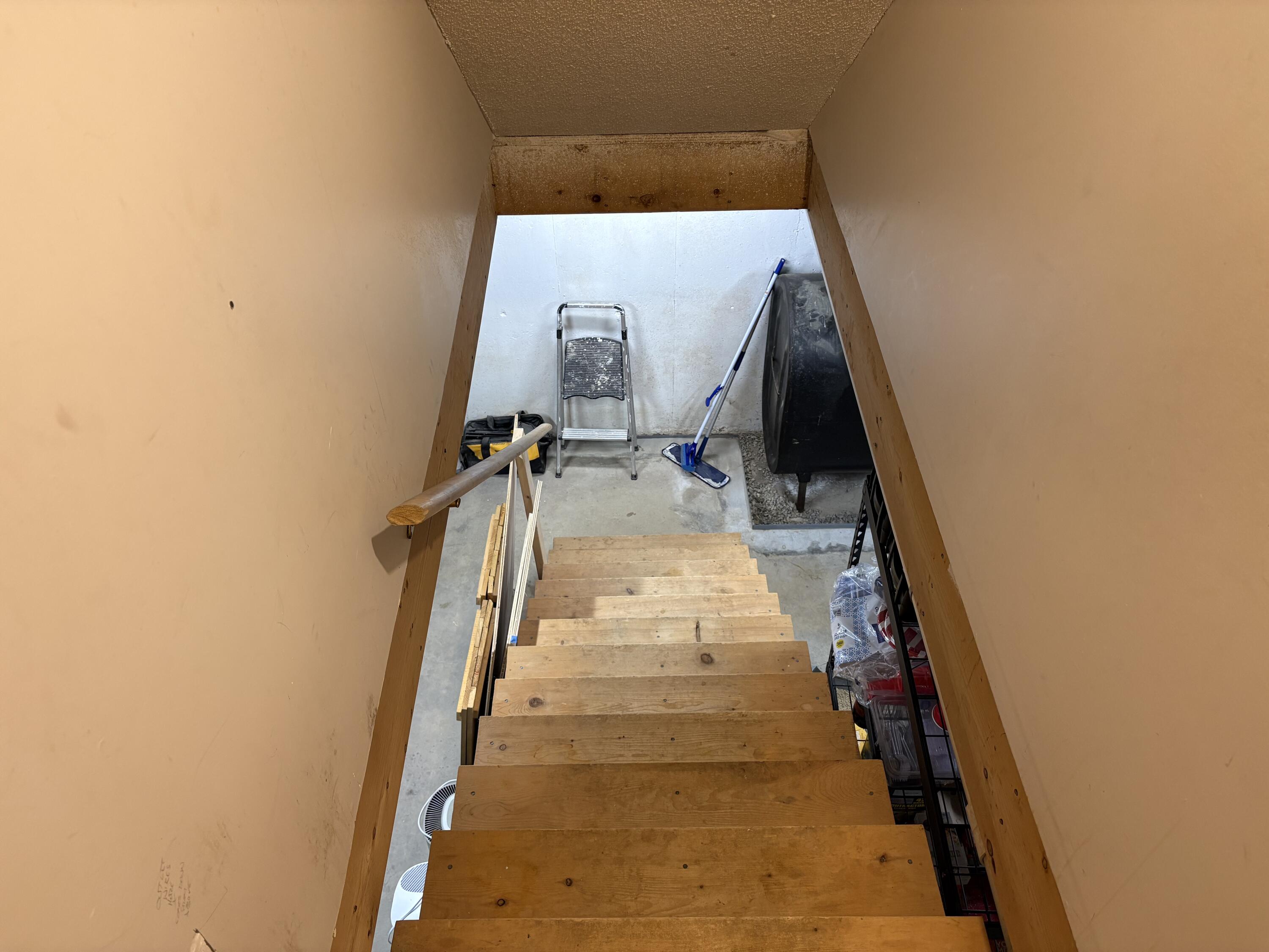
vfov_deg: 53.1
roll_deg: +1.7
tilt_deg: -44.2
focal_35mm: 26
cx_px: 634
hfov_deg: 67.3
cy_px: 476
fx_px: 953
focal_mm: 5.96
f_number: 1.6
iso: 160
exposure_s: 1/60
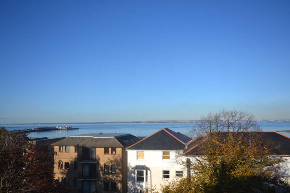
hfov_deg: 61.9
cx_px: 145
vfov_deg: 43.6
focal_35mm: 30
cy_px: 96
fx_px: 242
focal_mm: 20
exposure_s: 1/250
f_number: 8
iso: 100
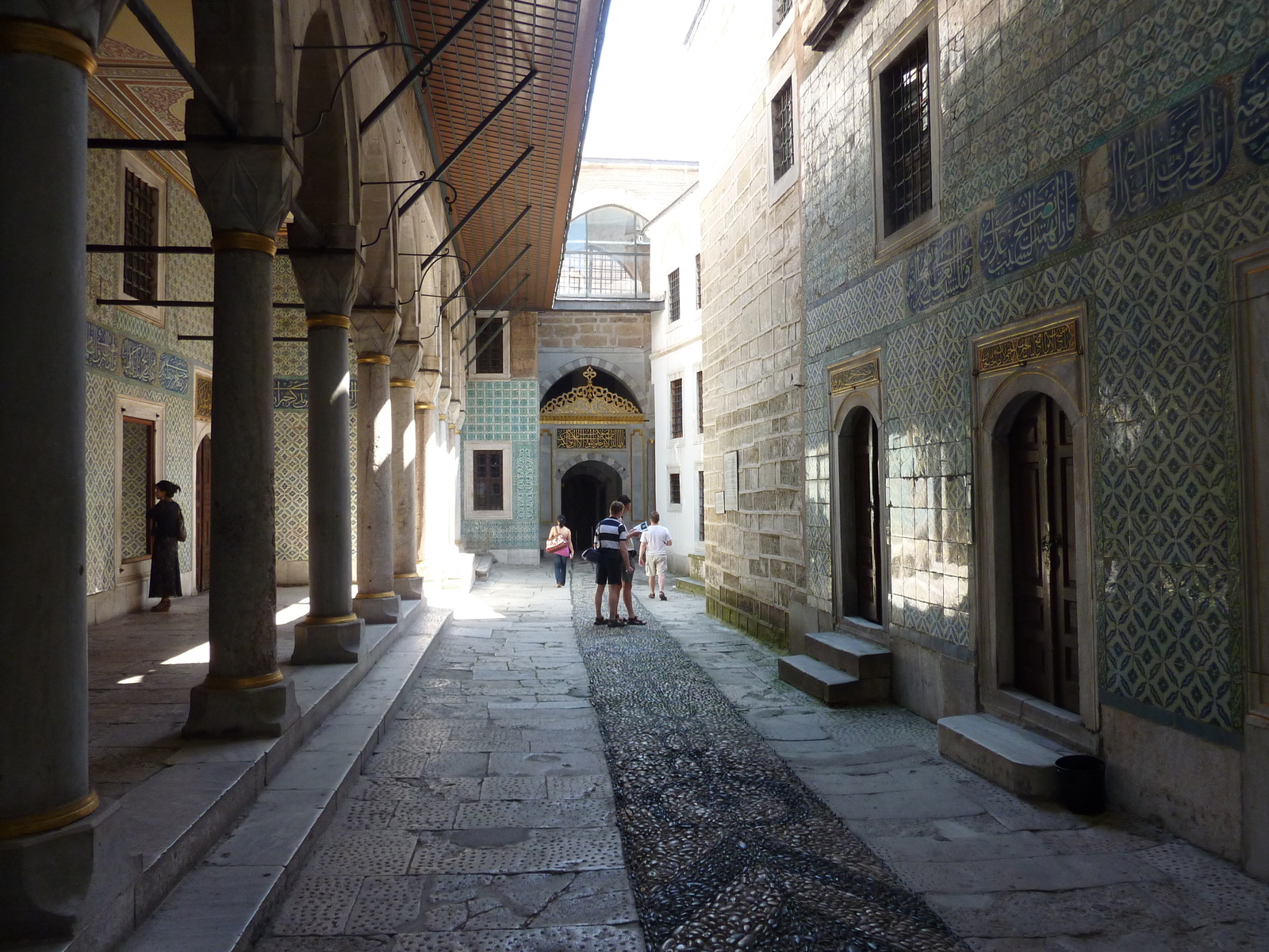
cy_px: 476
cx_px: 634
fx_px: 916
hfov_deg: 69.4
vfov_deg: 54.9
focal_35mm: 25
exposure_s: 1/100
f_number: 3.3
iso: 160
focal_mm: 4.1
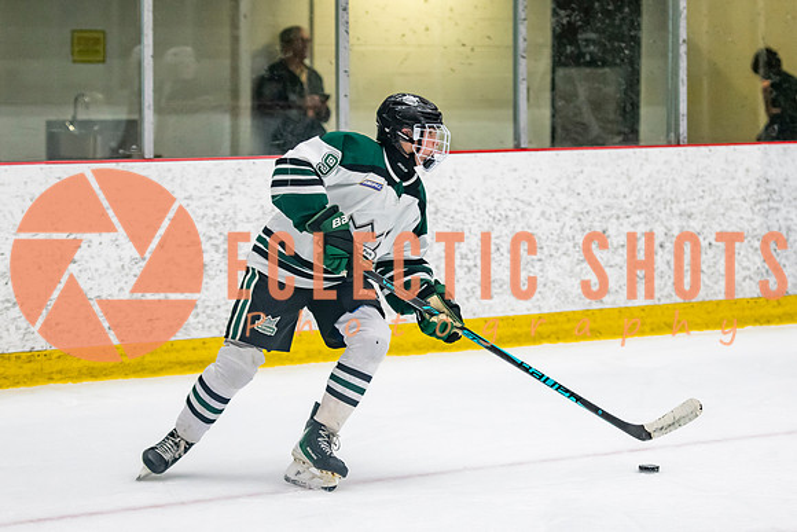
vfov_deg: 9.1
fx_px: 3337
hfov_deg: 13.6
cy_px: 293
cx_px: 398
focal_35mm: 151
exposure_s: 1/640
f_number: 3.2
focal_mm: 100
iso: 2000
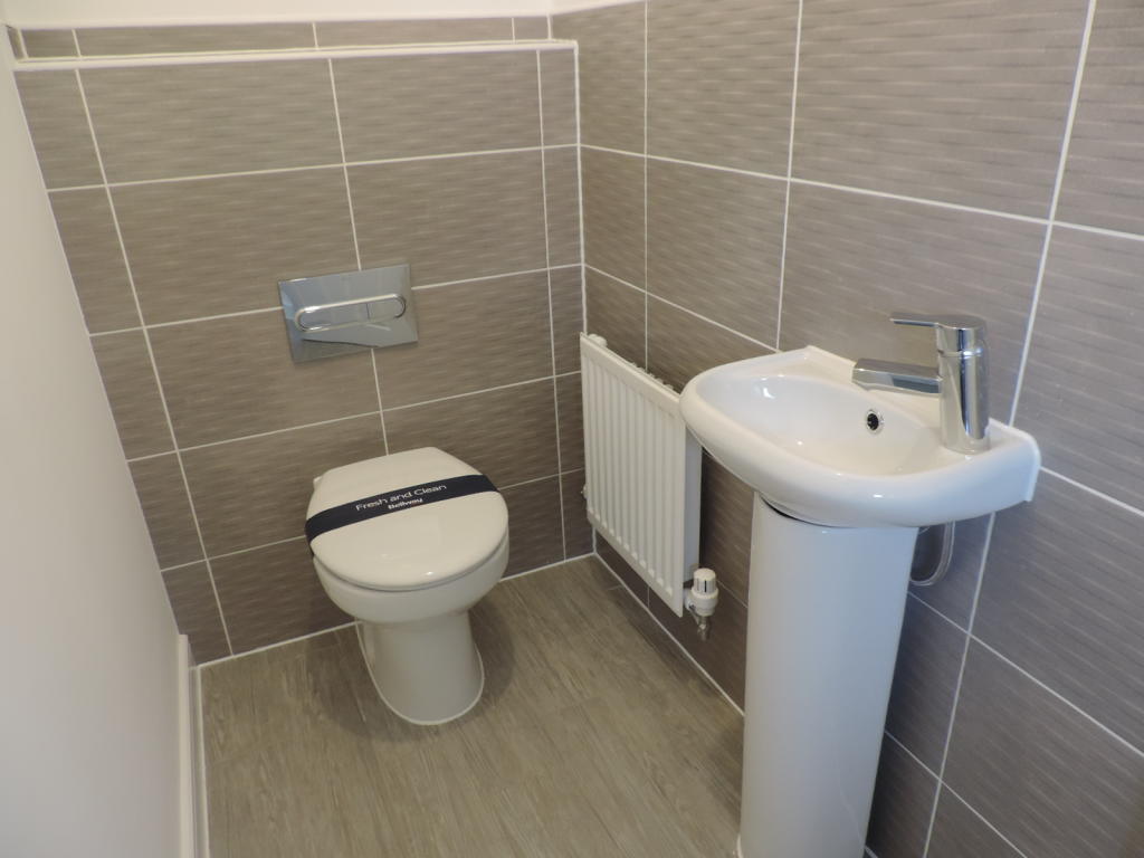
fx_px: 793
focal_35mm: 24
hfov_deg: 71.6
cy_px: 429
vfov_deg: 56.8
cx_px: 572
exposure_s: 1/30
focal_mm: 4.3
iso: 220
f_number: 3
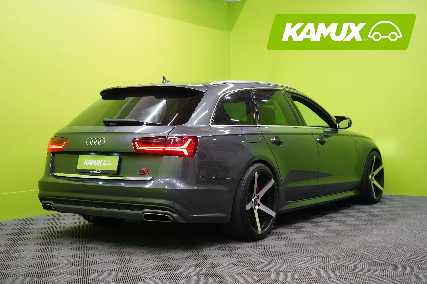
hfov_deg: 38.9
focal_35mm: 51
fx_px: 605
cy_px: 142
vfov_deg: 26.5
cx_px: 214
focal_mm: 51
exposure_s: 1/25
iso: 400
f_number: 5
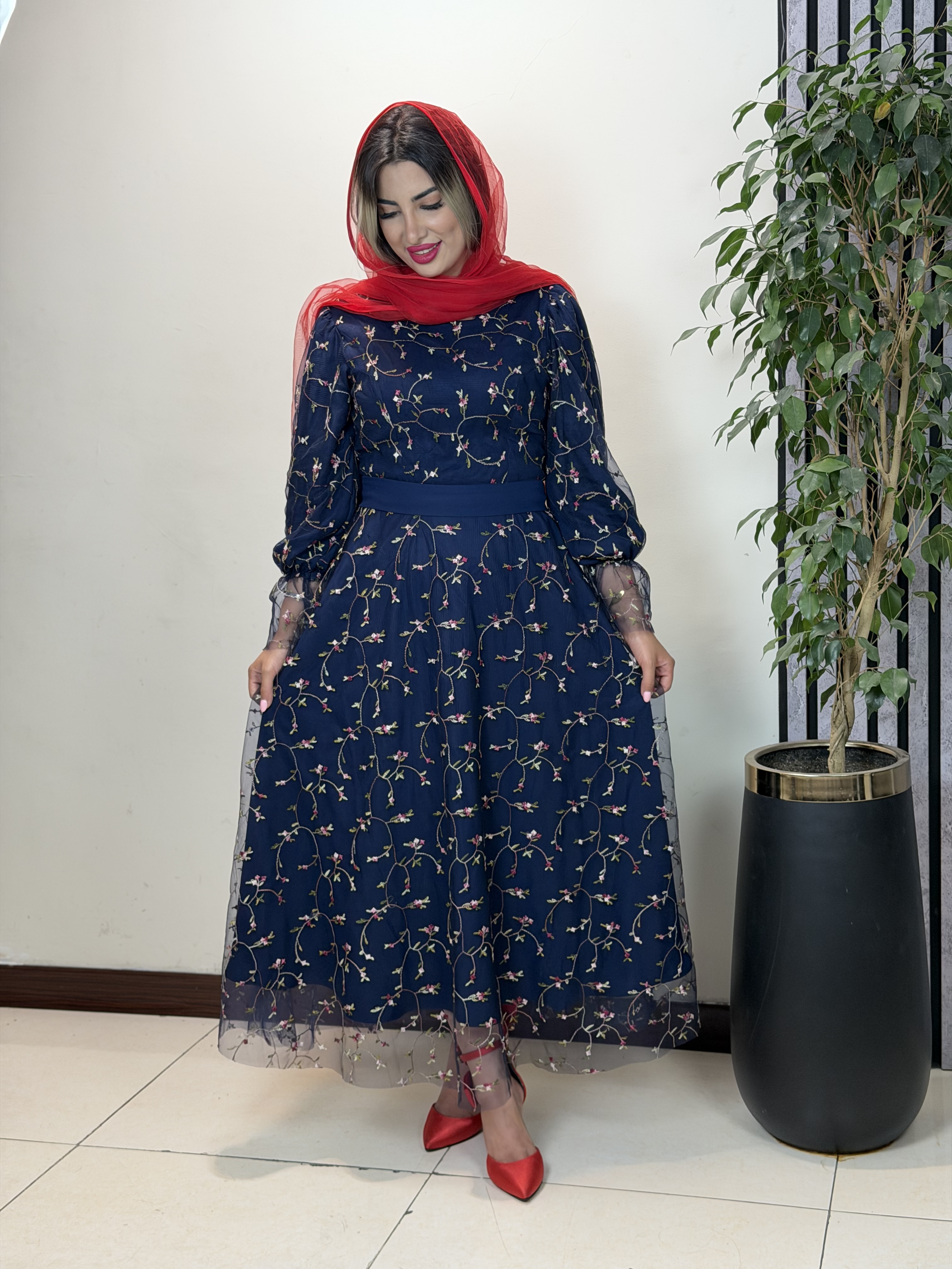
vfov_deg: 39.7
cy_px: 634
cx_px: 476
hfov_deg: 30.3
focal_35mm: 48
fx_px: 1760
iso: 80
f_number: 1.78
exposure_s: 1/100
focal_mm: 6.76
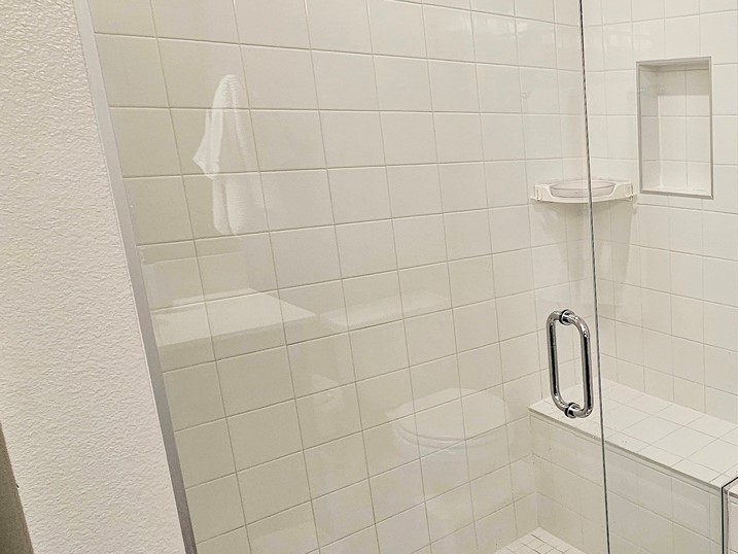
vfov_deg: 48.2
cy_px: 273
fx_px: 618
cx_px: 774
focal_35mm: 29
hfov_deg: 48.0
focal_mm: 2.2
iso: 100
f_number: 2.2
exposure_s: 1/60
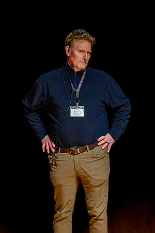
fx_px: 387
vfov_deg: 33.4
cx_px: 82
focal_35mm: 60
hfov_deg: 22.6
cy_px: 130
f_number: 5
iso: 64
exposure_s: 1/200
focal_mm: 27.5
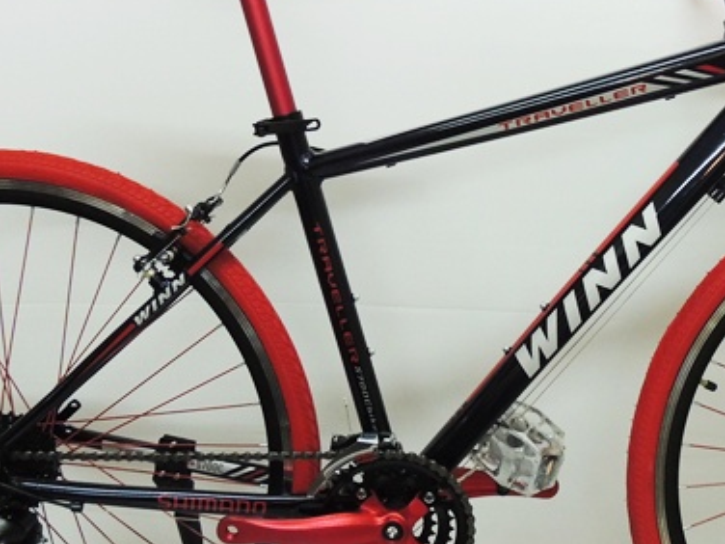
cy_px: 243
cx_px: 478
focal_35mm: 51
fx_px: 1068
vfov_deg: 28.5
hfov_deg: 37.1
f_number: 3
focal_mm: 4.3
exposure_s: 1/25
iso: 400
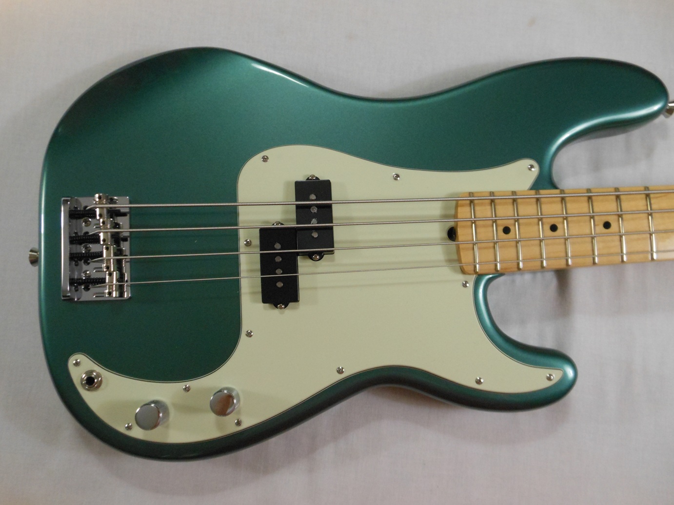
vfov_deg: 54.9
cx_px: 337
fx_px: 487
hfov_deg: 69.4
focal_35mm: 25
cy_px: 252
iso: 400
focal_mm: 4.5
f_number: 3.2
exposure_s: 1/30
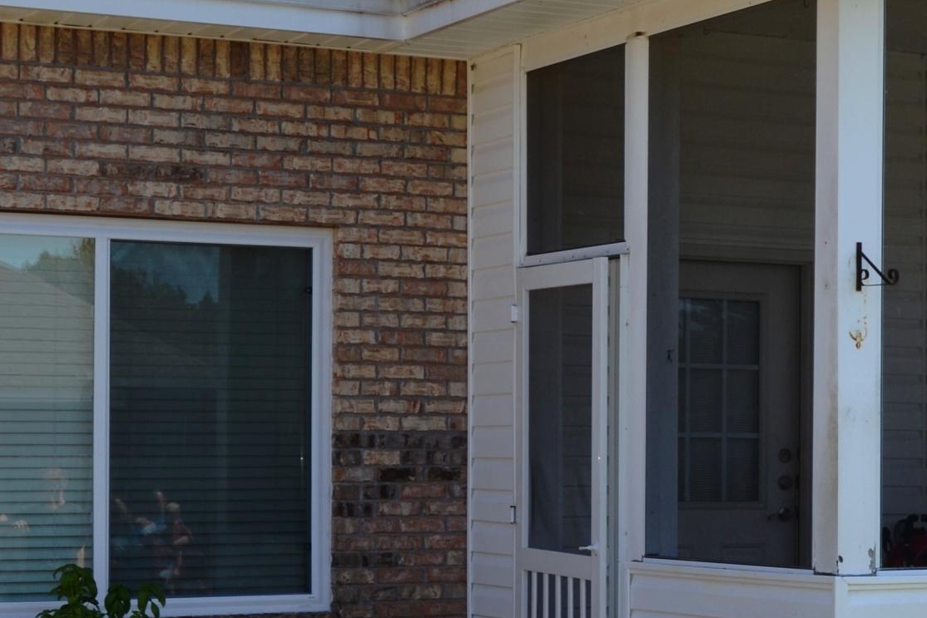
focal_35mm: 105
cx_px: 1021
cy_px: 418
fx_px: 2704
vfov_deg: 13.0
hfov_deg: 18.7
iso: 100
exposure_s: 1/160
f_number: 8
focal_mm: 26
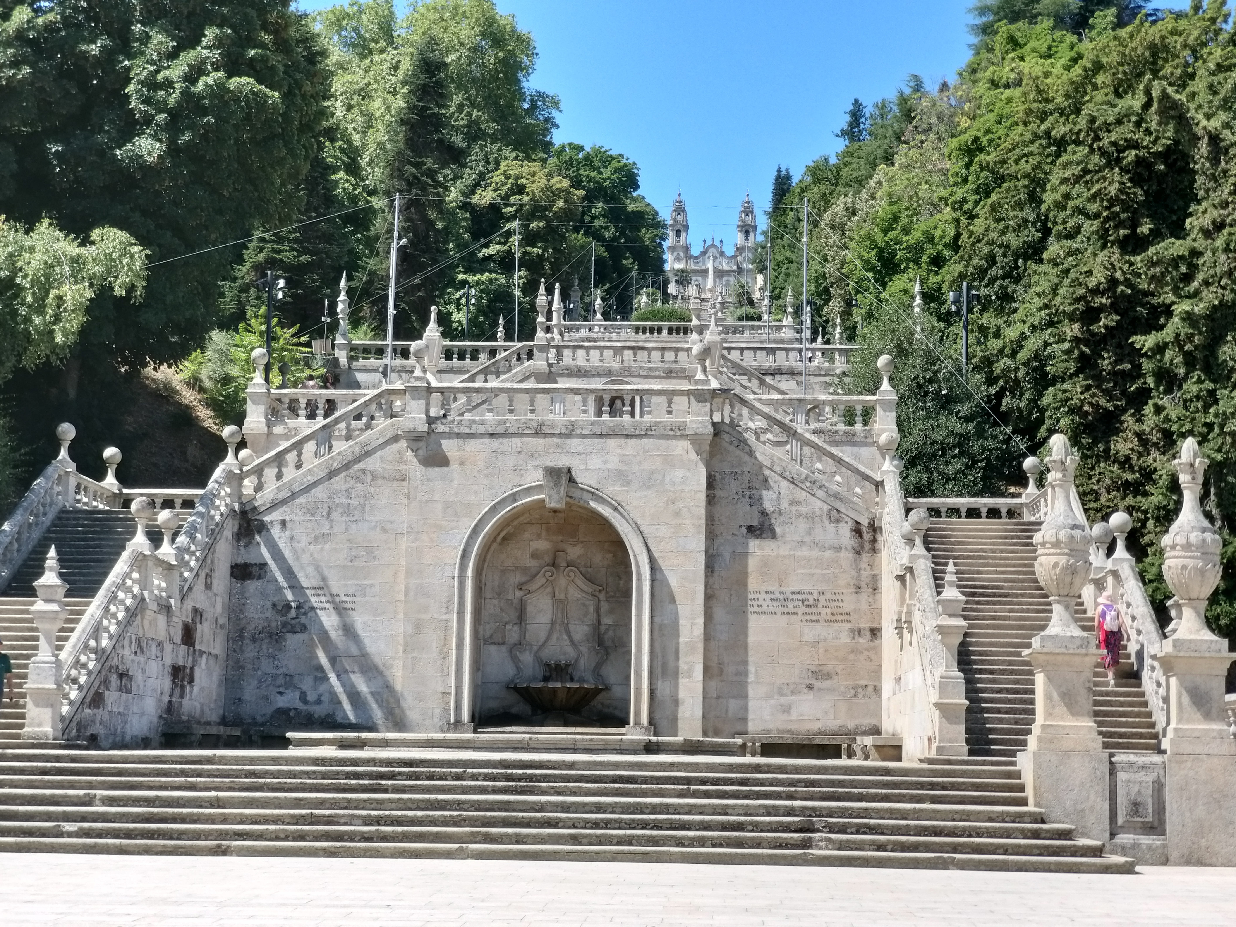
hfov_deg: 36.8
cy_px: 464
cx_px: 618
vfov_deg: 28.0
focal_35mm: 52
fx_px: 1857
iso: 40
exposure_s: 1/600
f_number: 2.4
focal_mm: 5.54
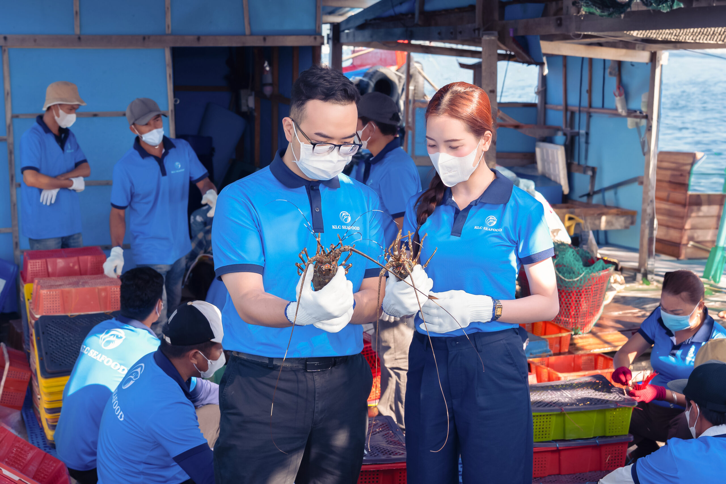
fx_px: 1089
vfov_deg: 25.1
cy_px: 242
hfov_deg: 36.9
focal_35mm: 54
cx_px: 363
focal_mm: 36
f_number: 4.5
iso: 125
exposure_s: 1/200
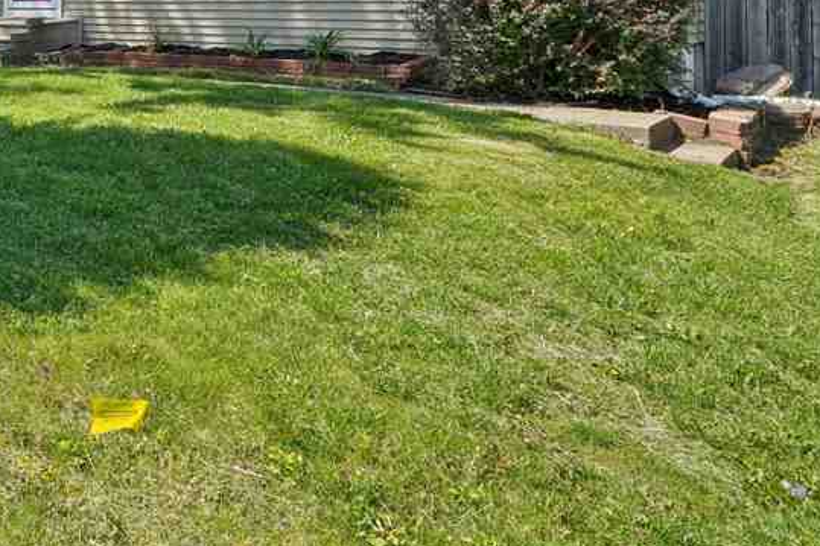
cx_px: -87
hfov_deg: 40.6
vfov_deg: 31.0
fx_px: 865
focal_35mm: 38
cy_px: -63
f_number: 10
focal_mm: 16
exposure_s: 1/320
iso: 400
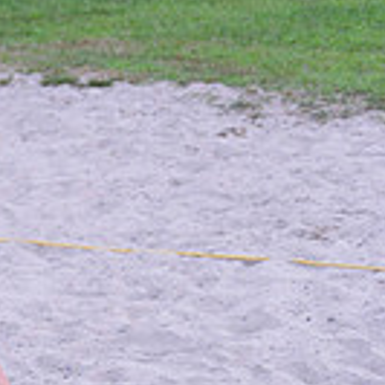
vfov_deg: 7.2
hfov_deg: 7.1
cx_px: -148
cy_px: 23
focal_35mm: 244
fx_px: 3070
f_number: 2.8
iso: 400
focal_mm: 44
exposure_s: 1/320
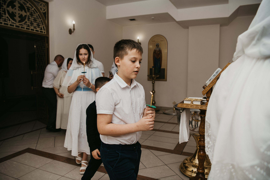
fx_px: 202
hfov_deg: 67.4
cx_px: 135
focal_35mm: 27
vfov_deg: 47.9
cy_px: 90
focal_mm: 27
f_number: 4
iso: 125
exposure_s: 1/160
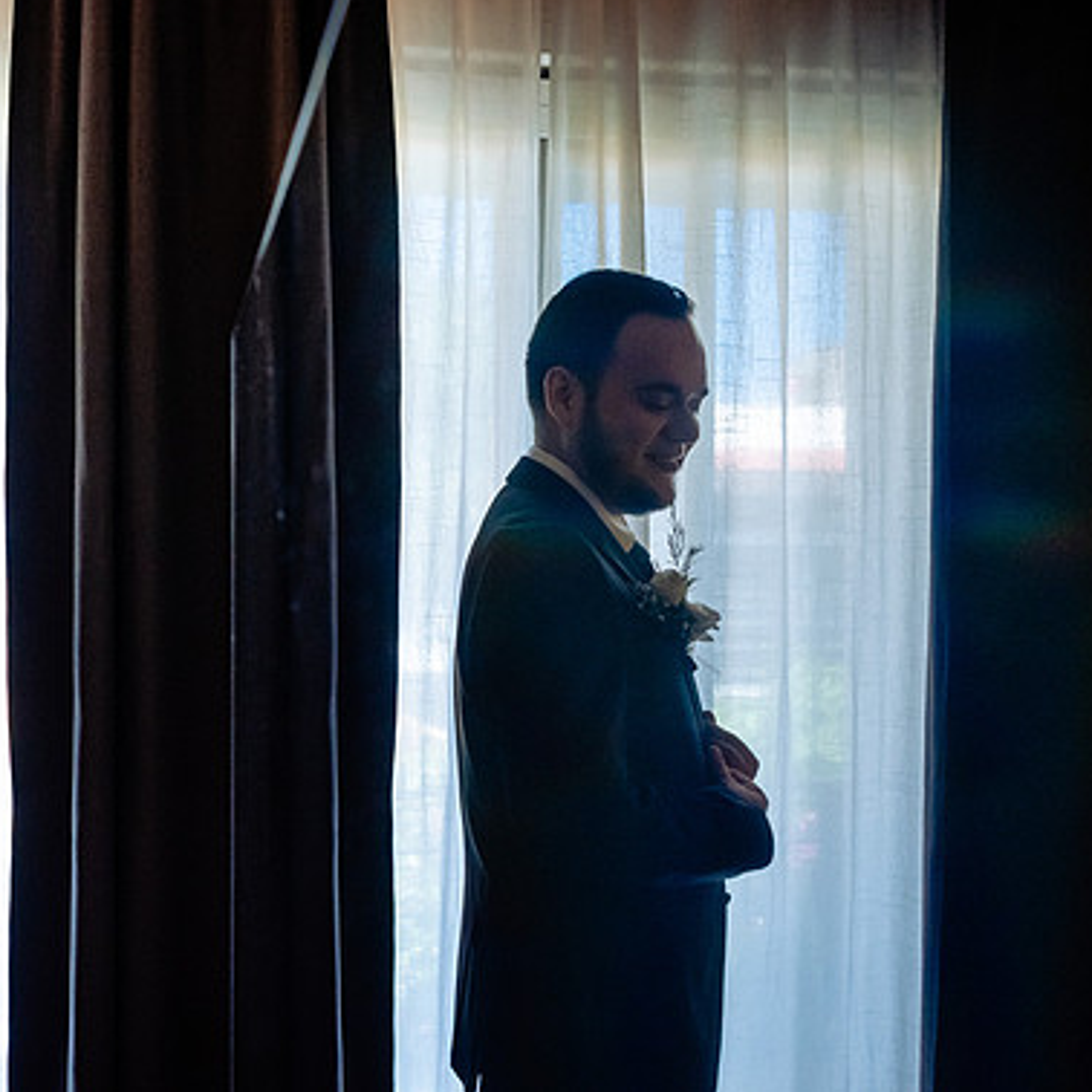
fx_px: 1463
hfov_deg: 40.5
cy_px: 572
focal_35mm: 41
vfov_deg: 40.9
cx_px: 373
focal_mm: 29
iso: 2500
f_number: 4
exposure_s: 1/125
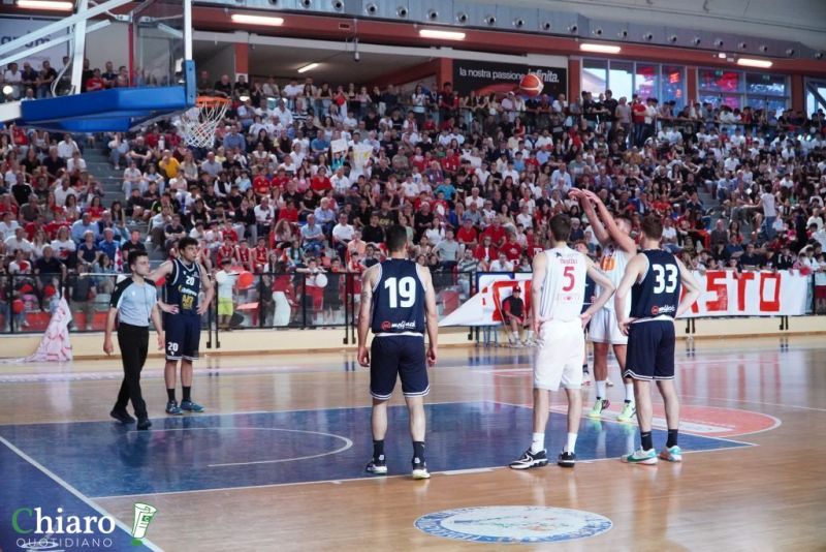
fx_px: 1136
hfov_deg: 40.0
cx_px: 413
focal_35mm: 50
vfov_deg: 27.3
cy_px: 276
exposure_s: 1/1000
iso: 5000
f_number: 4
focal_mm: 33
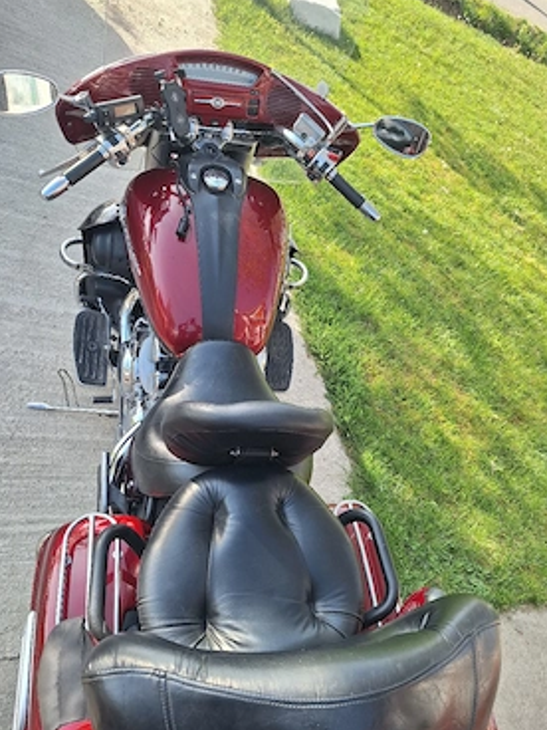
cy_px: 377
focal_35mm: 25
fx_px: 527
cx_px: 289
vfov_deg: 69.4
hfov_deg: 54.8
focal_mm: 5.54
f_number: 1.8
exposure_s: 1/526
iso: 40
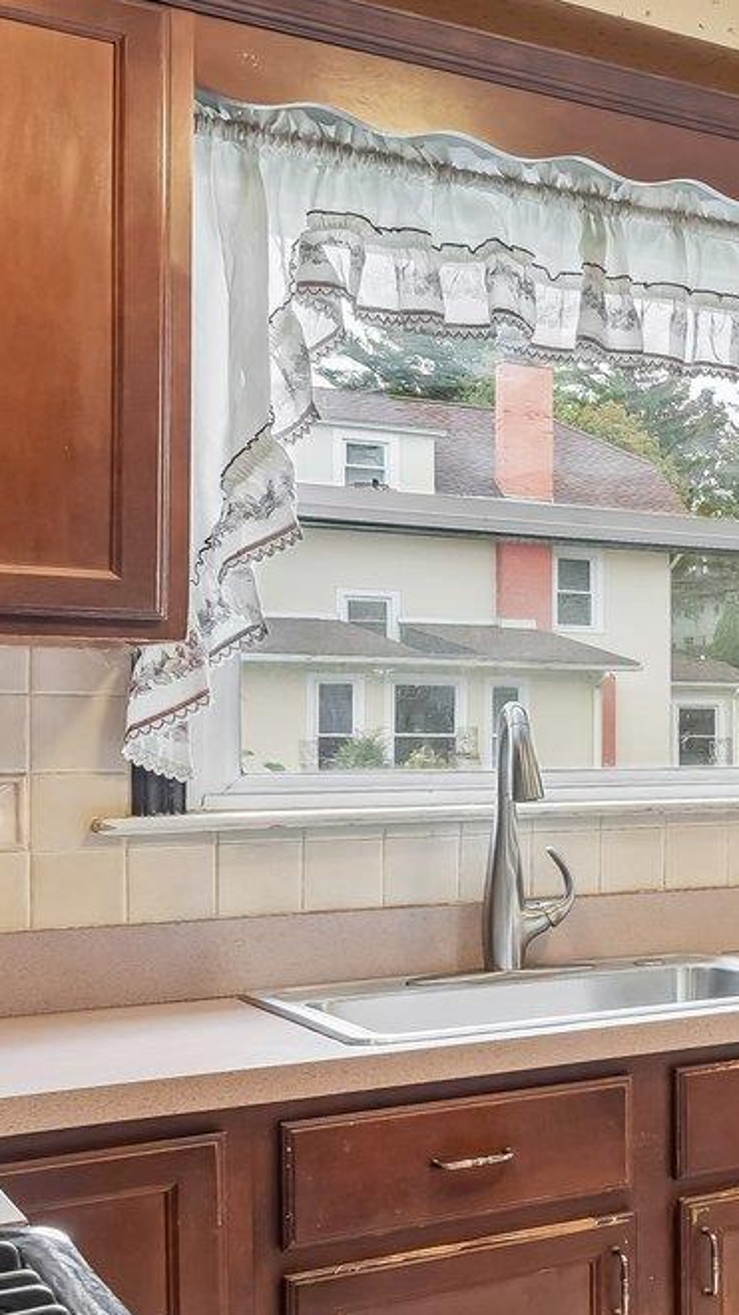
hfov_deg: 16.9
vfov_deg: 38.7
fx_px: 1869
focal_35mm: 54
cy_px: 738
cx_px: 1462
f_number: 8
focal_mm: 16.5
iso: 400
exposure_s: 1/15
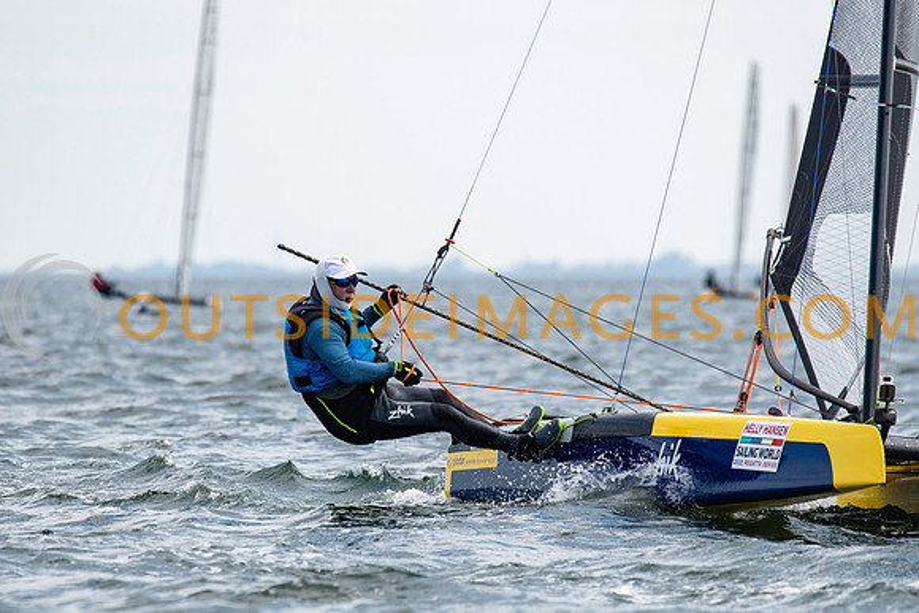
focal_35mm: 509
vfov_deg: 2.7
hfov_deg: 4.1
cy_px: 342
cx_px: 407
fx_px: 12992
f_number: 5
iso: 400
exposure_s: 1/4000
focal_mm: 300
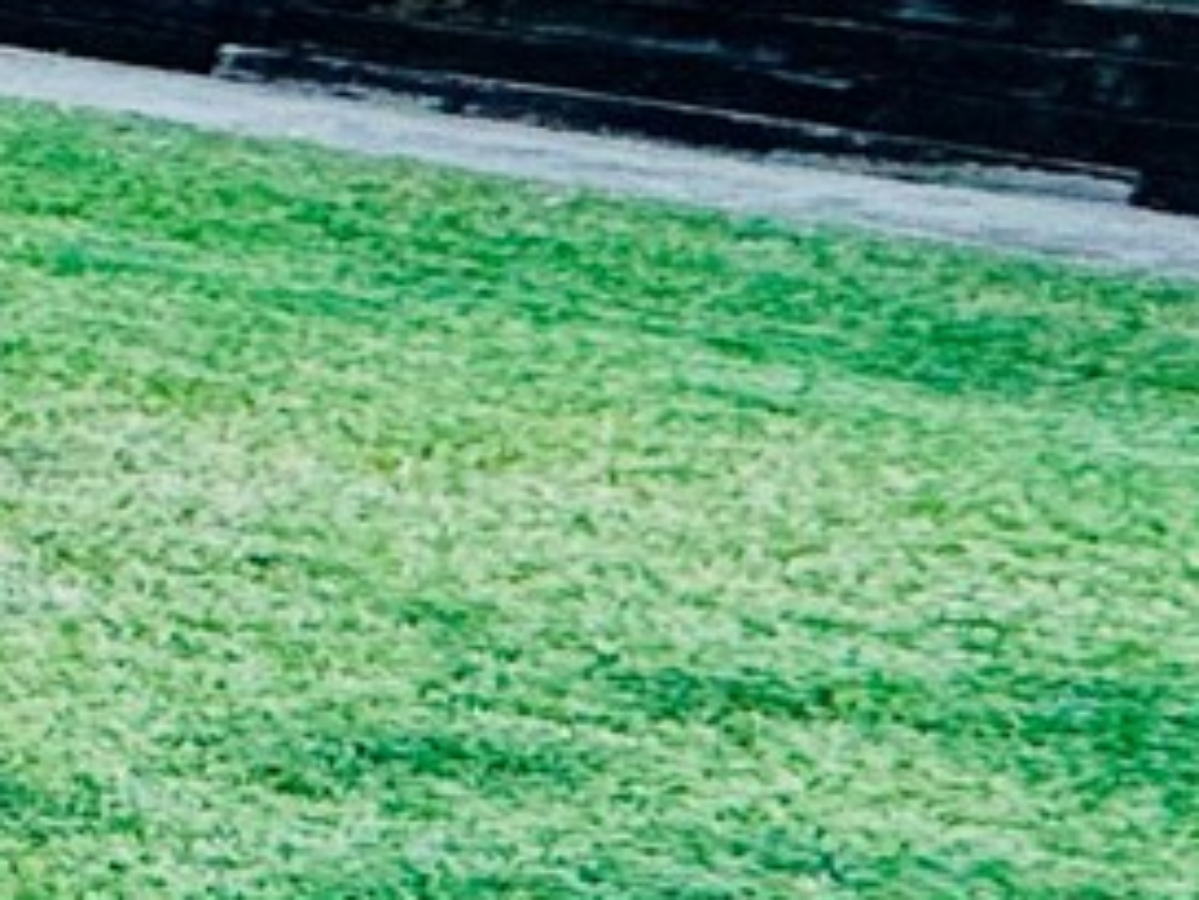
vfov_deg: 14.0
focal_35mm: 105
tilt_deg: -19.8
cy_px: 702
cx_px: -3189
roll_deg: -1.5
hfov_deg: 9.1
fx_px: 3639
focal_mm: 2.22
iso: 40
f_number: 2.2
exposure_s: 1/129
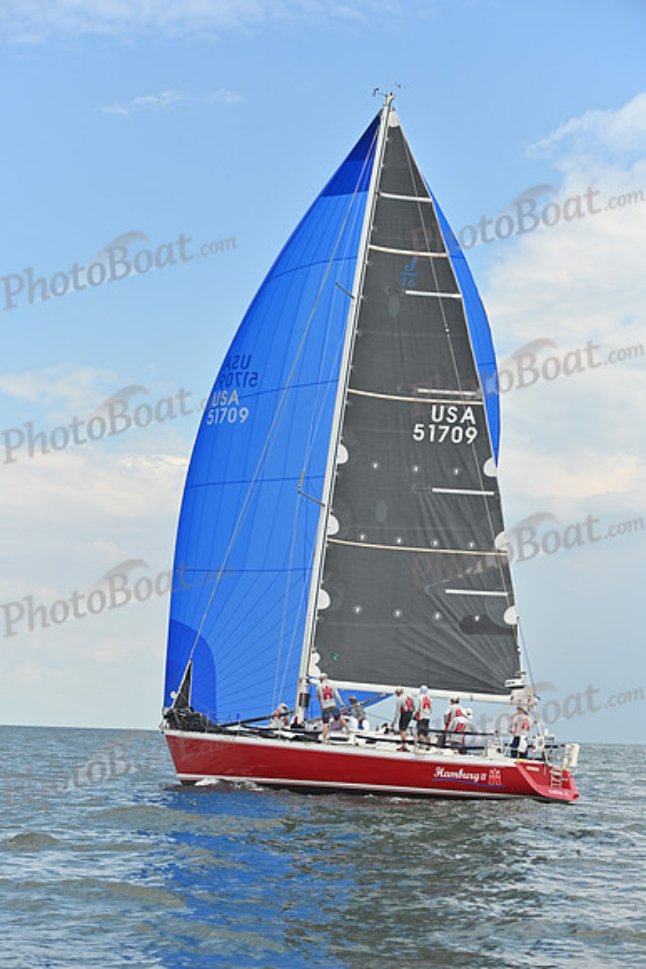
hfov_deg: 19.5
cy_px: 484
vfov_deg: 28.8
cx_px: 323
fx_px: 1883
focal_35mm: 70
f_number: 6.3
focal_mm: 70
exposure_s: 1/1600
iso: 320
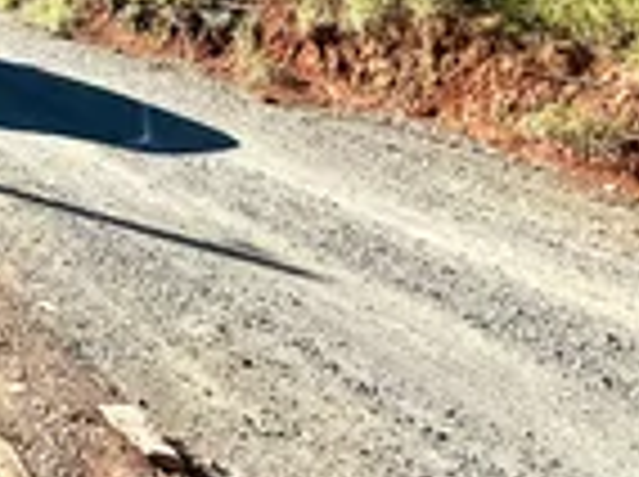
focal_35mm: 38
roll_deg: -0.8
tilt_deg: -0.6
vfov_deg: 30.7
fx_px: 700
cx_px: -212
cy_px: -119
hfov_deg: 33.7
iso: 40
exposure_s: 1/2817
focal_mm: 2.22
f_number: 2.2
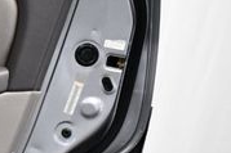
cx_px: -159
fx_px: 756
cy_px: 148
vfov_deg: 11.5
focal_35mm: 118
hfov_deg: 15.4
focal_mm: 22
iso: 2200
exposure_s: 1/125
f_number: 3.8
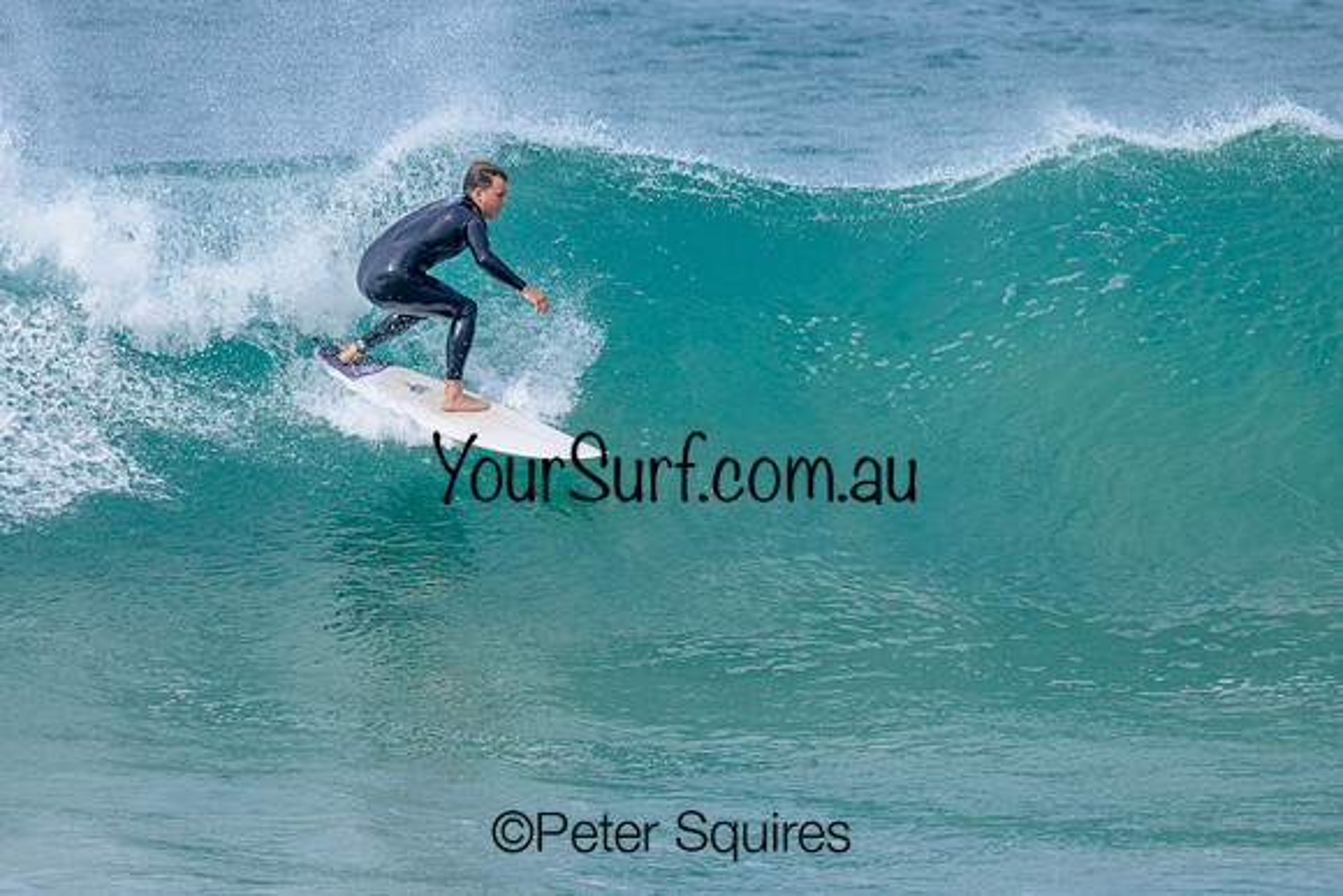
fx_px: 41022
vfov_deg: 1.3
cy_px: 385
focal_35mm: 1099
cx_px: 588
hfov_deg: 1.9
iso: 400
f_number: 6.3
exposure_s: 1/2000
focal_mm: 800
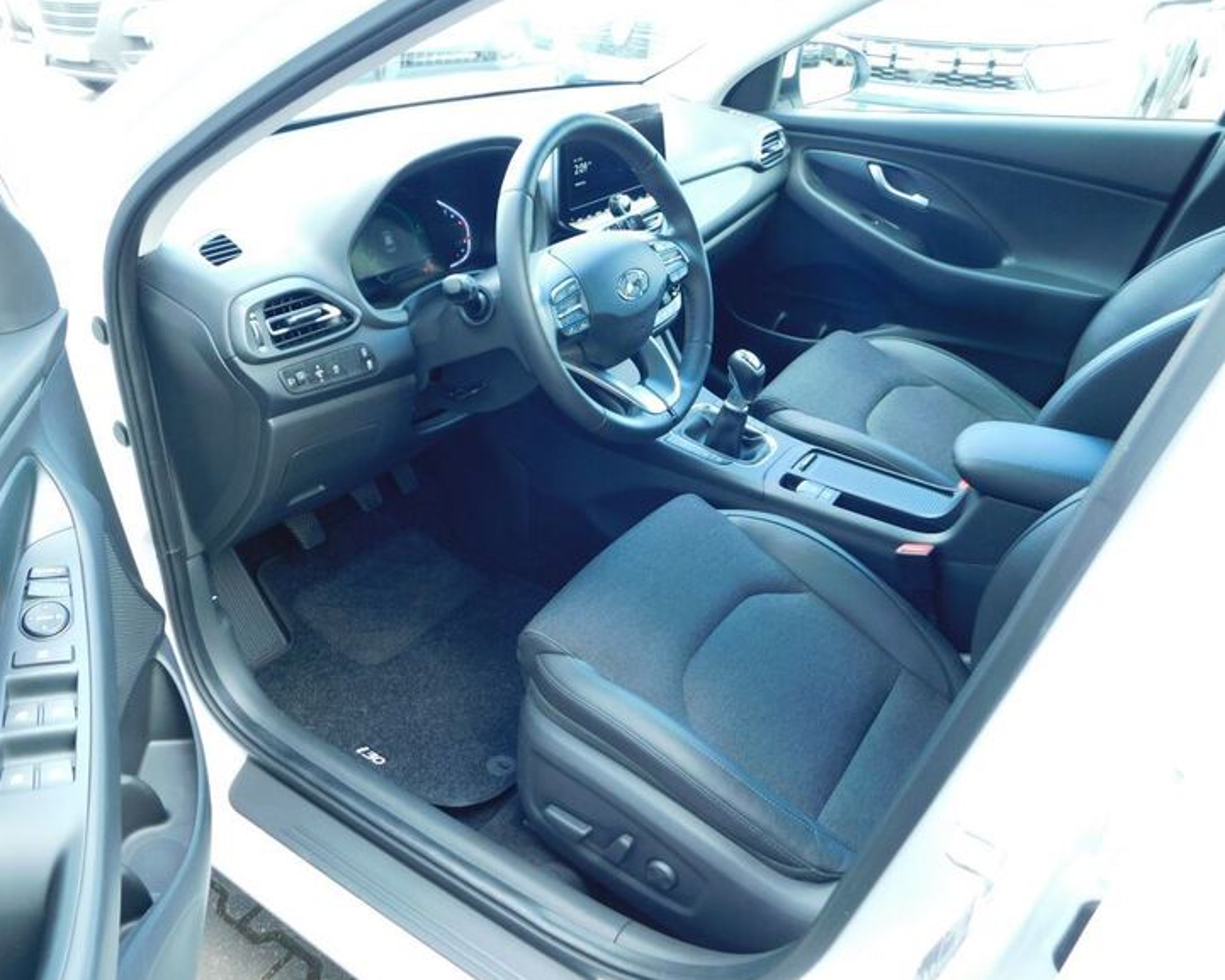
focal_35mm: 26
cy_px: 493
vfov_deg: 54.9
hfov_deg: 65.9
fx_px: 943
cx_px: 559
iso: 180
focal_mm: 4.1
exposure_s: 1/30
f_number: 3
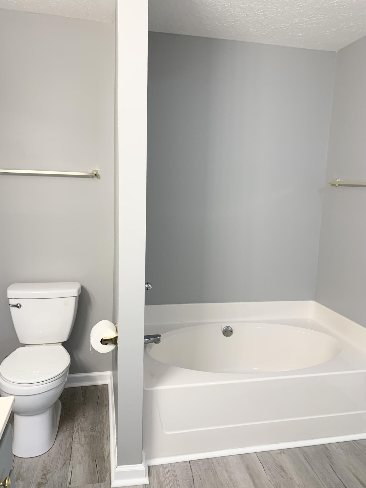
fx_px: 367
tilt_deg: -9.5
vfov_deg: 67.3
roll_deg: -1.6
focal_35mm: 26
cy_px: 244
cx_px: 183
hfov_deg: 53.1
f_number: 1.8
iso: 80
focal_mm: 4.25
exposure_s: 1/60
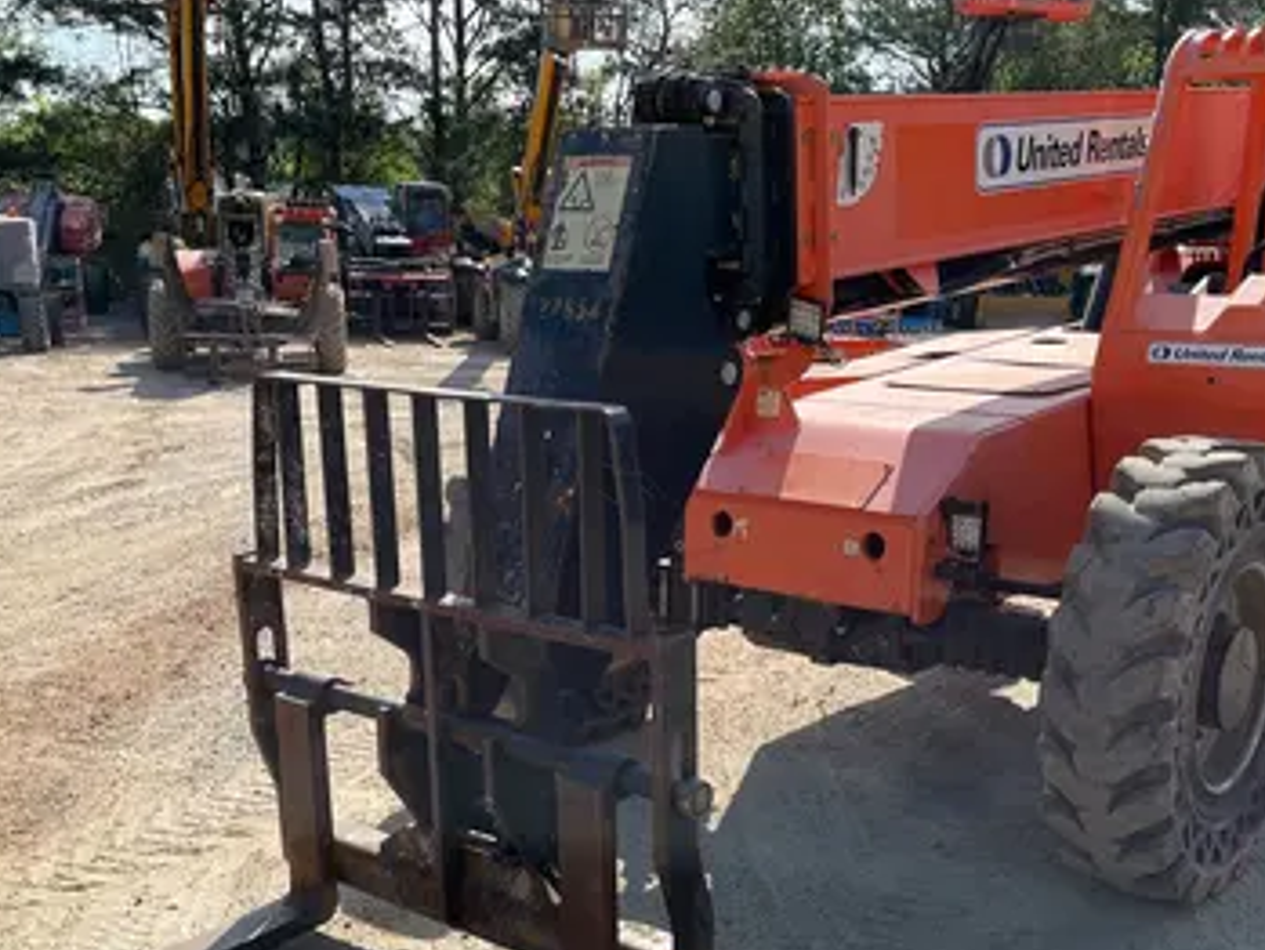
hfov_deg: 45.6
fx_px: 1499
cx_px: 725
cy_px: 669
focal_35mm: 41
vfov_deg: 34.7
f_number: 1.6
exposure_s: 1/1957
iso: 50
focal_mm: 5.1
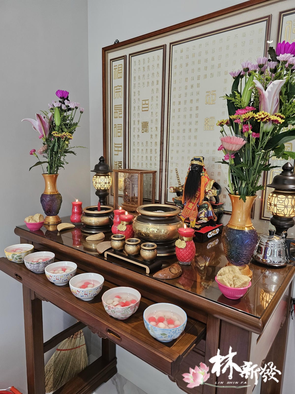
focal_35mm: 23
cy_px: 197
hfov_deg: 58.8
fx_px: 262
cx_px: 148
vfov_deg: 74.0
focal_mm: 6.3
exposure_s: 1/120
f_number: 1.7
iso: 200
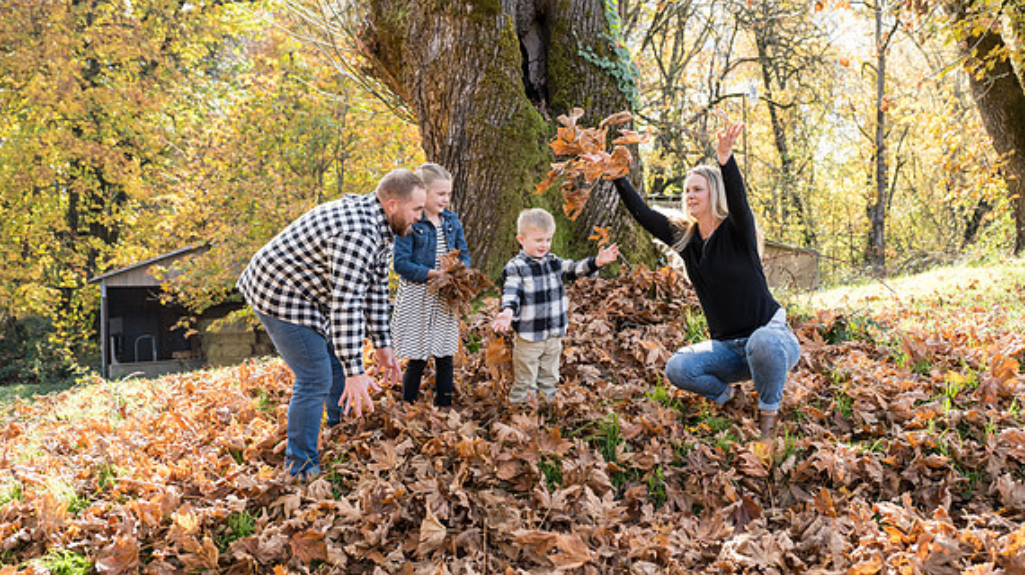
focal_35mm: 48
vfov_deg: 24.9
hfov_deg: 42.9
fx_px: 1304
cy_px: 290
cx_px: 509
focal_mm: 45
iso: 400
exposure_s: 1/500
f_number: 4
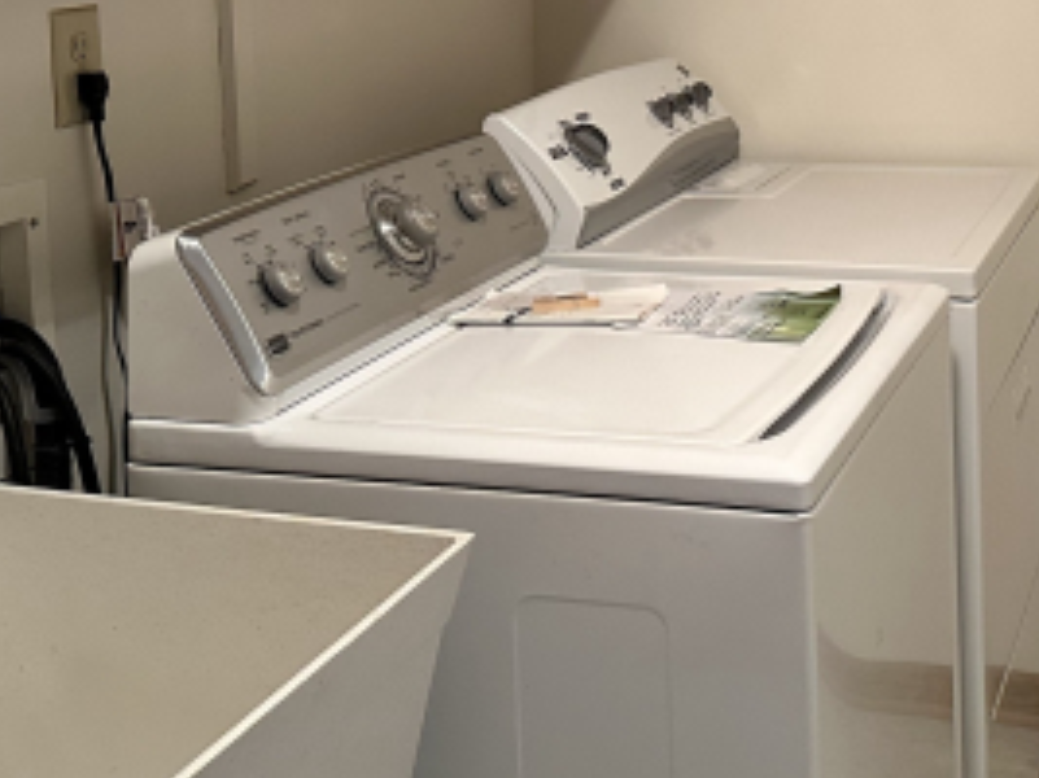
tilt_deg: -5.0
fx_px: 1800
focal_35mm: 60
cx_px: 683
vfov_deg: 23.6
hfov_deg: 32.0
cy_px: 39
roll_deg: +2.0
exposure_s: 1/60
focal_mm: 6.86
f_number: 1.78
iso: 500
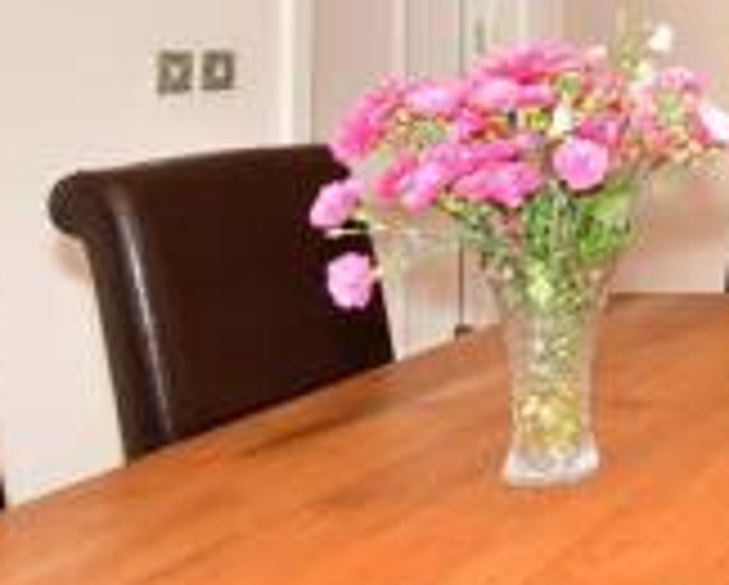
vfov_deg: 25.2
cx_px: 1264
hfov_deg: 22.3
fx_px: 1231
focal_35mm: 57
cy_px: -25
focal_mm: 10
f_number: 7.1
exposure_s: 1/20
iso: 400
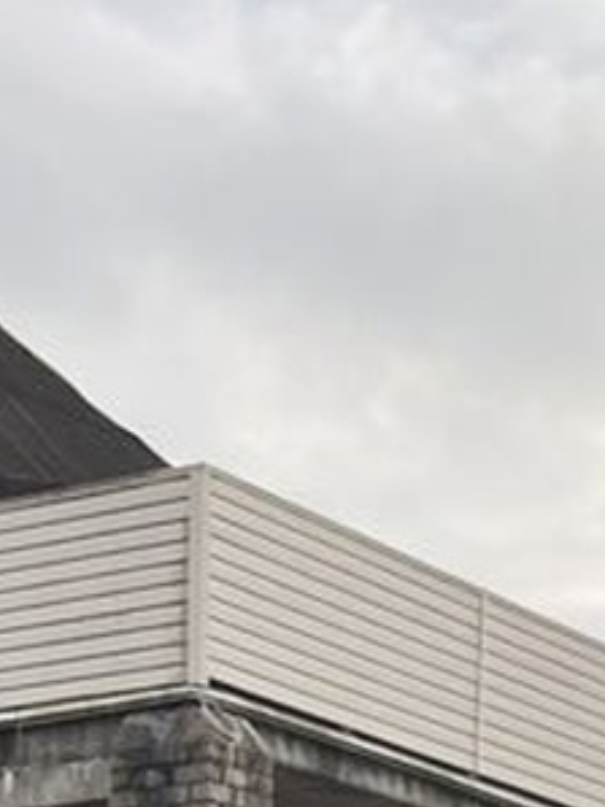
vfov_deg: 11.1
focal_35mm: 139
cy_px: 2148
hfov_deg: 10.6
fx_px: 3241
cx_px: -32
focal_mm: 5.1
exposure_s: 1/452
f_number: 1.6
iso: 50
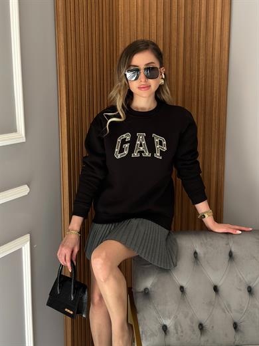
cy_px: 173
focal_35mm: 48
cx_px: 130
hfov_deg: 30.3
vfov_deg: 39.7
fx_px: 479
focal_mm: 6.86
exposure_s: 1/208
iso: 80
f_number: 1.78
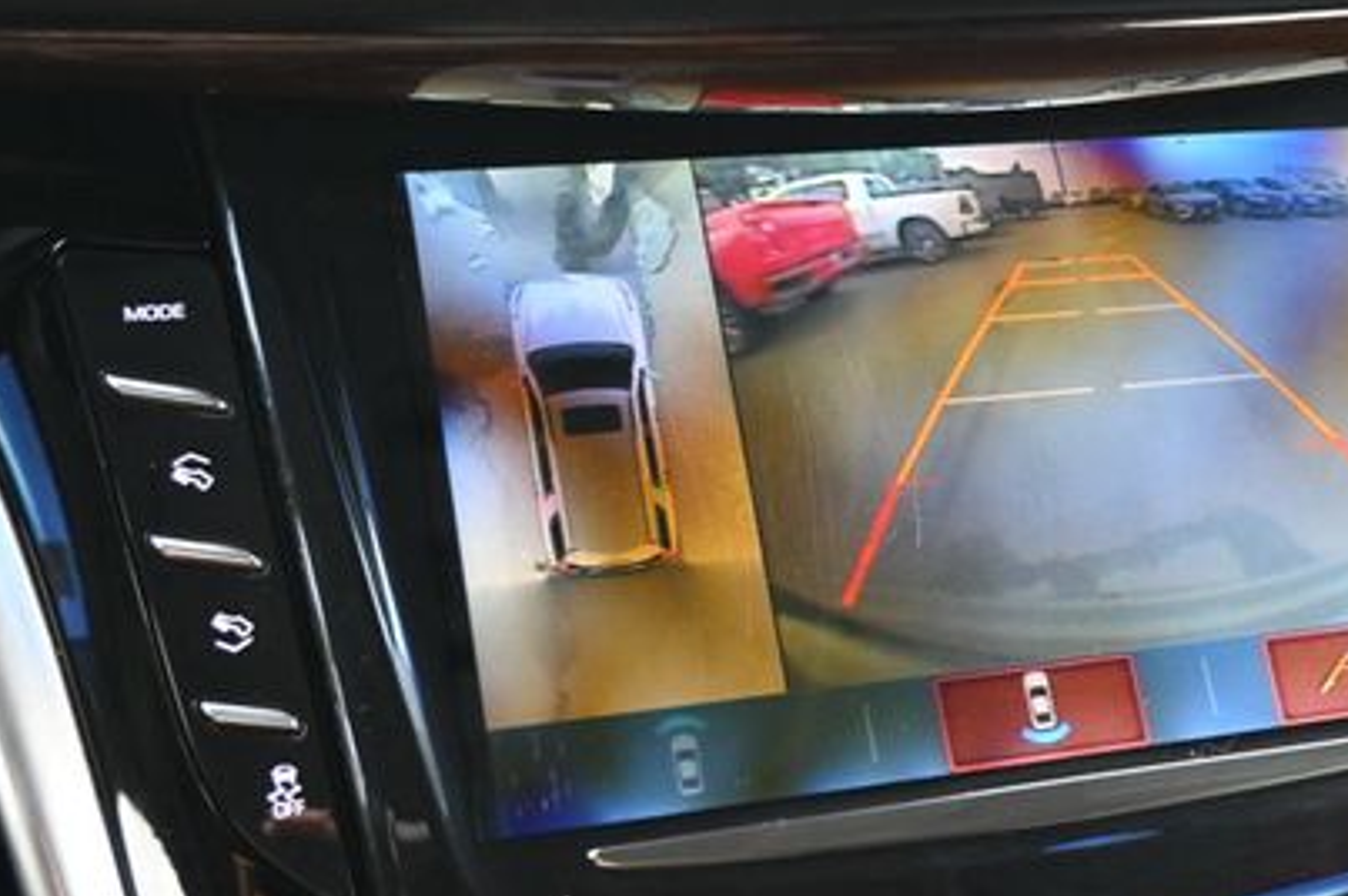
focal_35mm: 55
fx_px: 2050
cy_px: 512
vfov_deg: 24.6
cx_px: 843
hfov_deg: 36.2
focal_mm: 23
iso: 1250
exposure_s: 1/125
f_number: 4.2
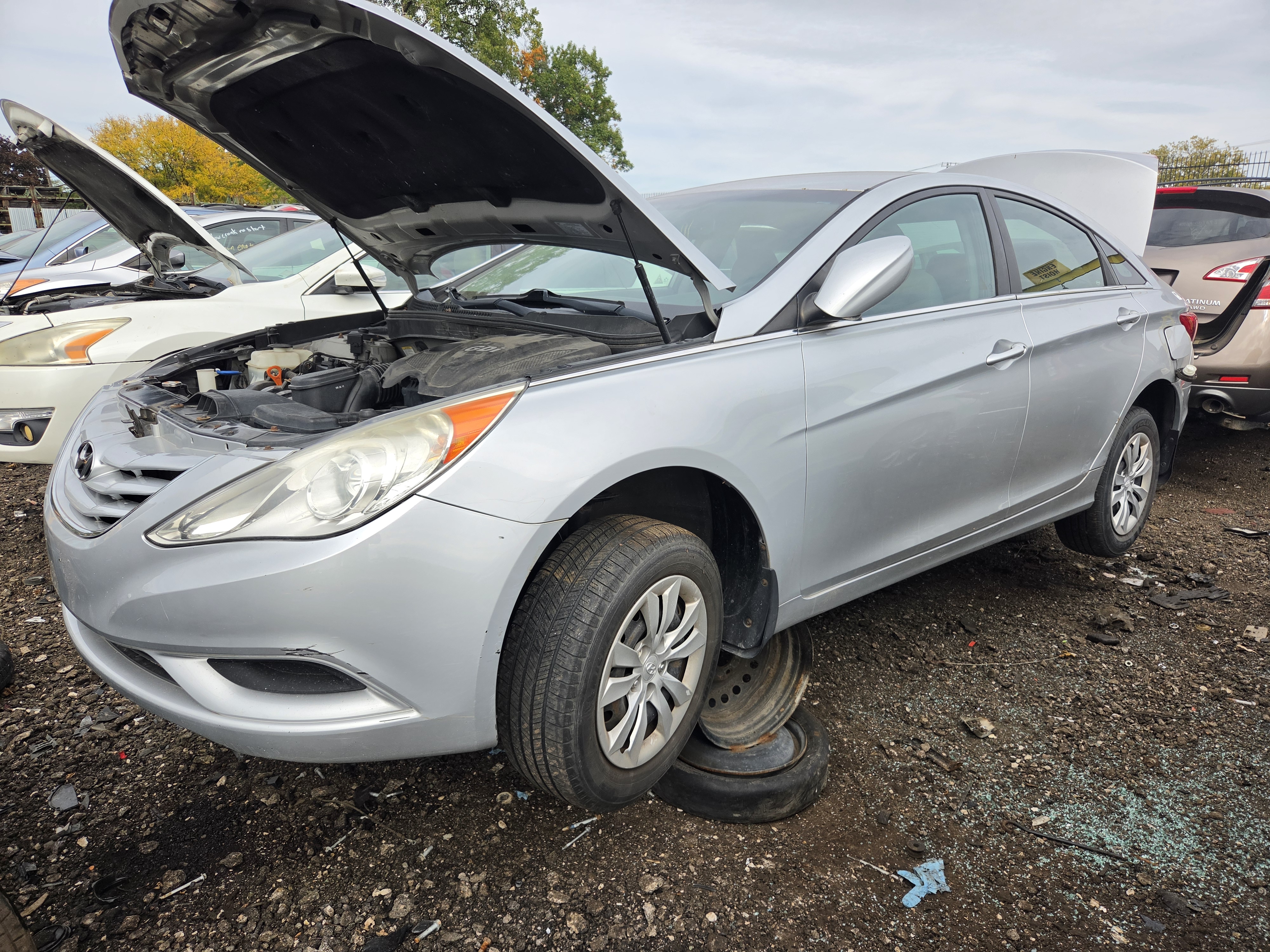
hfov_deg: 73.9
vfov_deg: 58.9
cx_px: 635
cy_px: 476
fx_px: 844
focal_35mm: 23
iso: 80
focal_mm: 5.4
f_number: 1.8
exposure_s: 1/2812
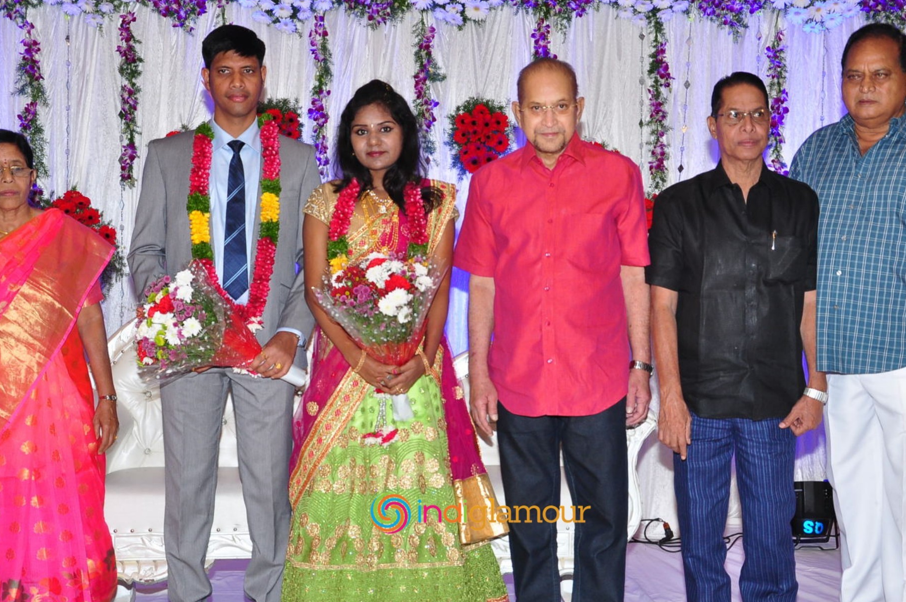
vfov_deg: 24.1
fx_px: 1408
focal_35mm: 56
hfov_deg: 35.7
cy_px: 339
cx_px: 480
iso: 500
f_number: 7.1
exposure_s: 1/125
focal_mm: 30
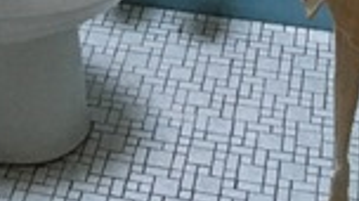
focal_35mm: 139
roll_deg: +0.9
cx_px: 33
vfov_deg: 7.6
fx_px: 1321
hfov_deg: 15.3
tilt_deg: -15.3
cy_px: -403
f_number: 2.2
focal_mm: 4.15
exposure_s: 1/20
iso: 200
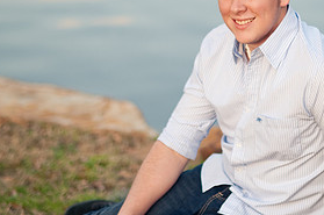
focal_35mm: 177
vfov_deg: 7.7
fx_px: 1590
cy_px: 95
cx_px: 245
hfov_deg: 11.6
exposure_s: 1/1250
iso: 200
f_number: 1.8
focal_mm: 85
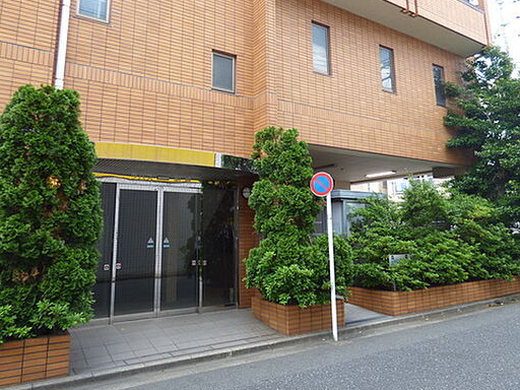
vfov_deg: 54.5
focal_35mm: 25
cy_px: 158
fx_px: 376
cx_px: 245
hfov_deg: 69.3
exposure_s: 1/200
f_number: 2.8
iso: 100
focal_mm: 3.58
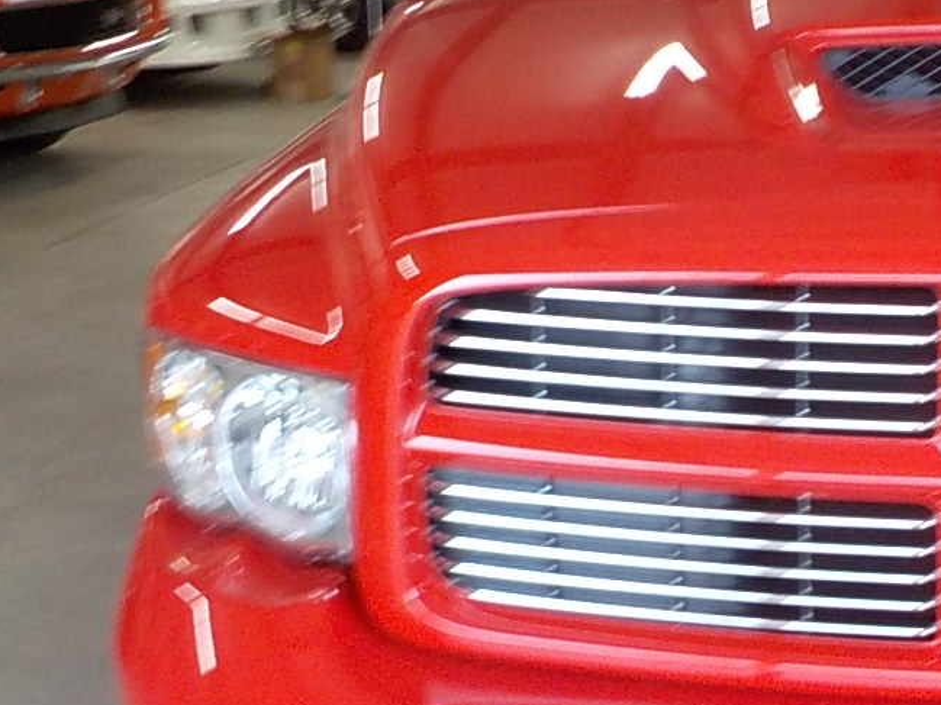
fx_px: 2010
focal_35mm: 74
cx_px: 970
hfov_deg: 24.9
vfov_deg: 19.8
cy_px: 471
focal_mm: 4.1
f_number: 3.3
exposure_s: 1/30
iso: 200
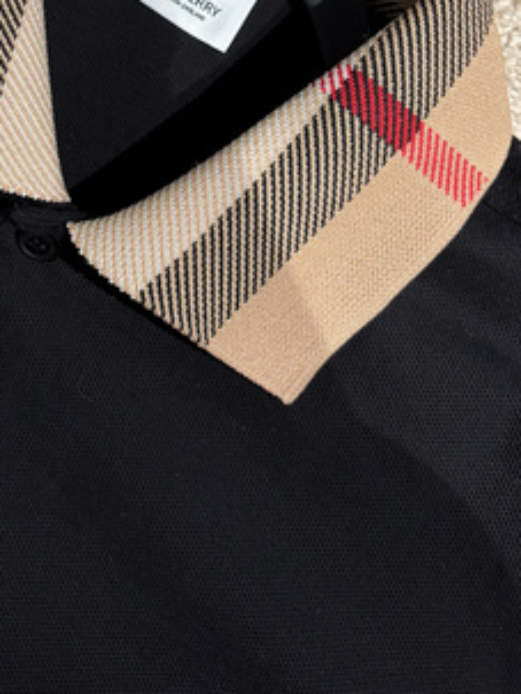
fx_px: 862
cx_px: 102
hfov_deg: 32.7
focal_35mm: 43
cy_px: 126
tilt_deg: -80.0
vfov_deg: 41.7
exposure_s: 1/33
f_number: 1.6
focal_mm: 5.96
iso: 400
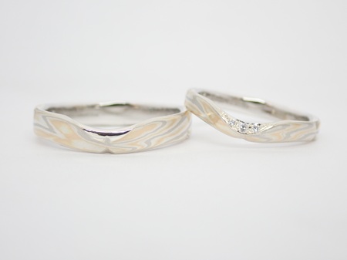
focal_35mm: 77
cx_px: 174
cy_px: 130
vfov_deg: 19.1
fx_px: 771
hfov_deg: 25.3
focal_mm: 13.65
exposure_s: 1/100
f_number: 4.1
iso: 200
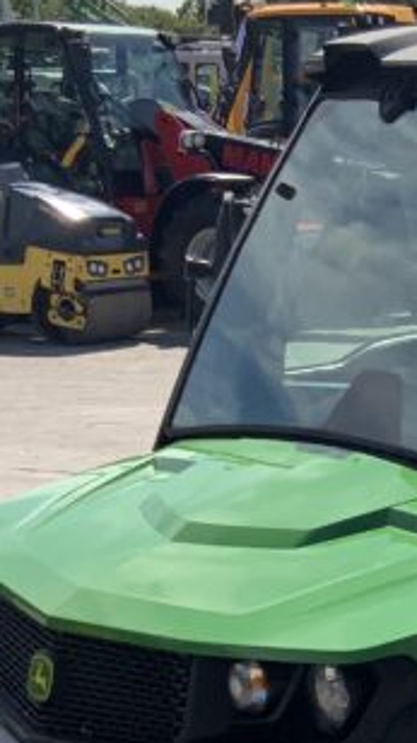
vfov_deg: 20.1
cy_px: 605
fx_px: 2066
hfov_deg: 10.7
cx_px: 771
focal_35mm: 105
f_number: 1.8
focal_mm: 3
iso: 16
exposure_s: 1/2320
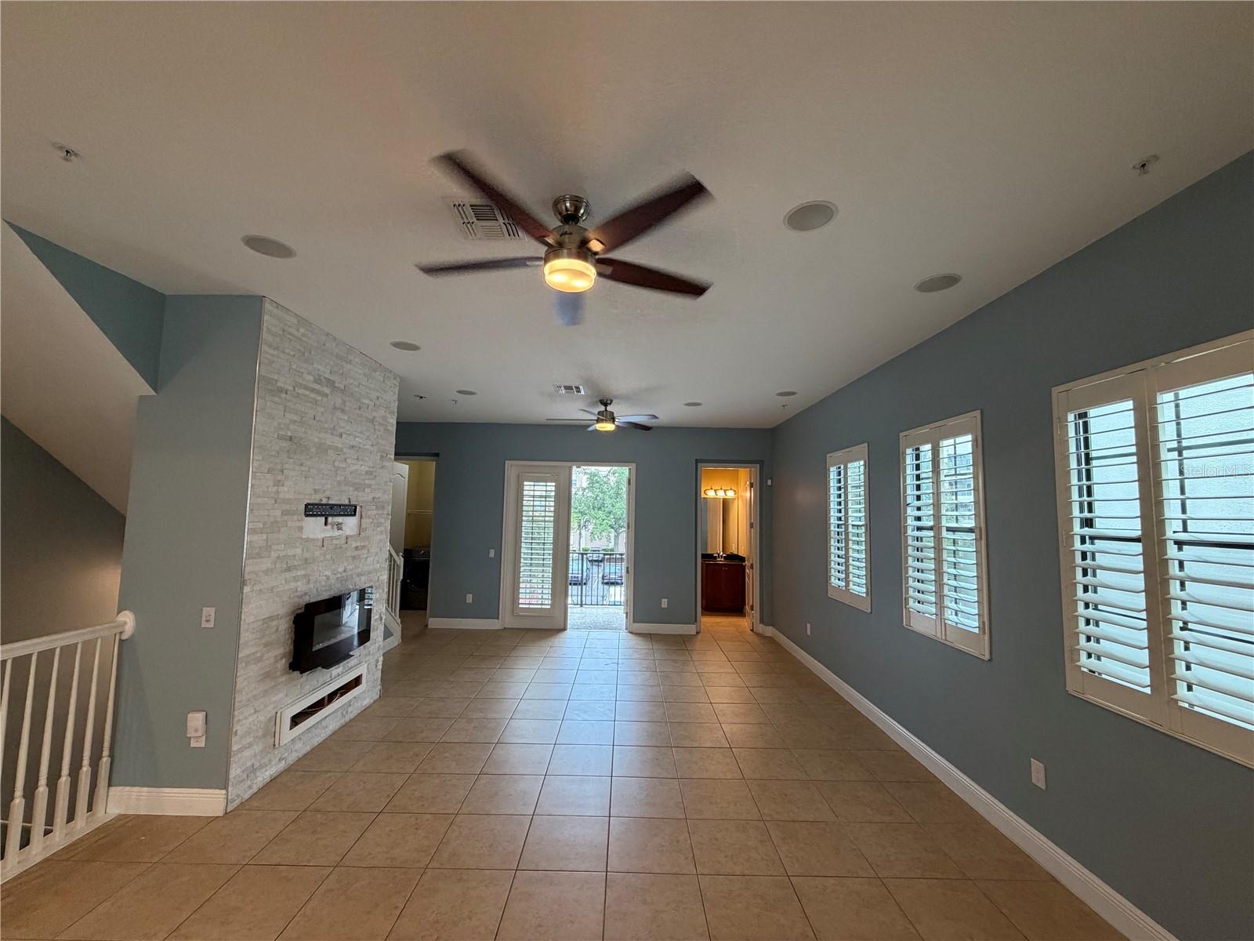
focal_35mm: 14
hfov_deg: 102.1
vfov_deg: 85.7
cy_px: 470
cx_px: 627
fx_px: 507
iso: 250
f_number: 2.2
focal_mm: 2.22
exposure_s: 1/120
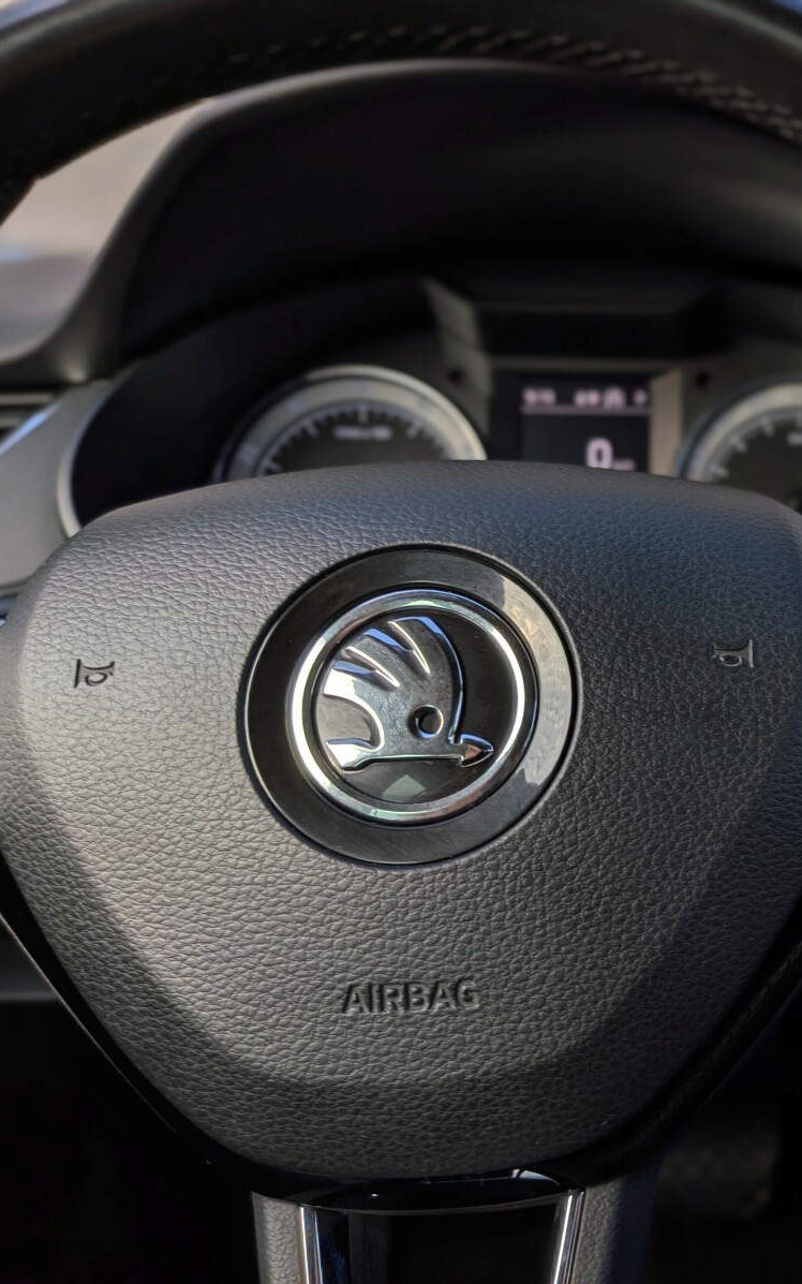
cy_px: 643
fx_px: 1189
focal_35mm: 34
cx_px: 826
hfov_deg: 33.6
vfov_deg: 56.7
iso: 30
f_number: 1.7
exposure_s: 1/400
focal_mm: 4.53
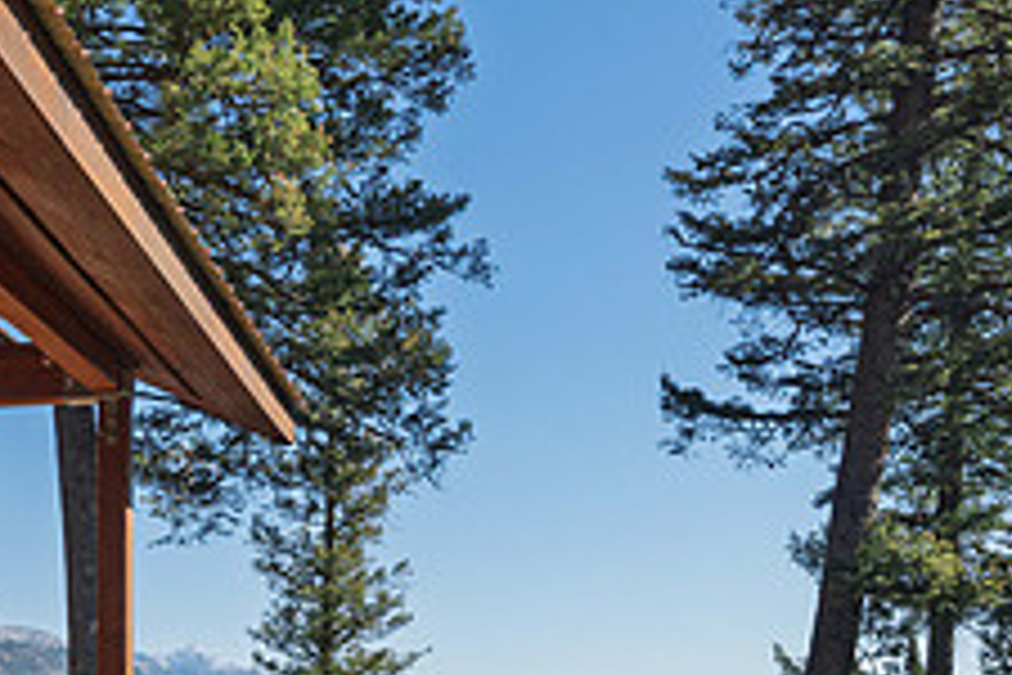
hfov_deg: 30.6
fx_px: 1743
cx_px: 54
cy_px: 776
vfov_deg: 20.7
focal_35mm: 62
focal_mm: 24
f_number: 8
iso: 400
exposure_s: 1/400
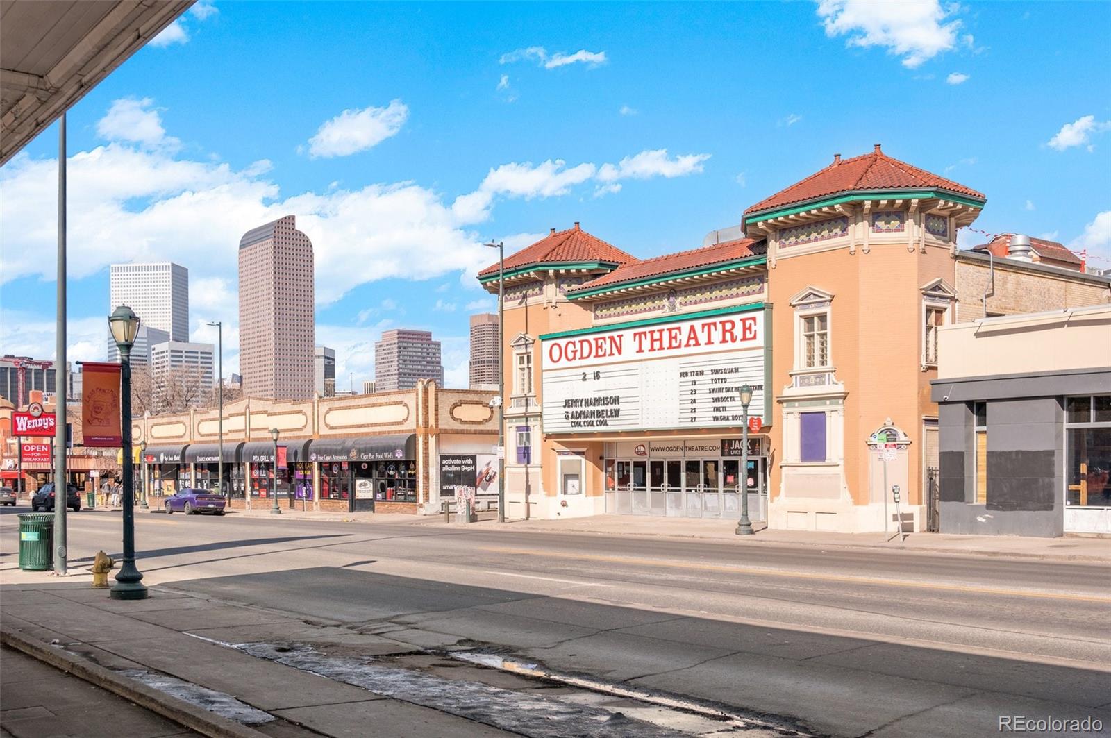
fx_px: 1110
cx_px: 556
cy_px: 369
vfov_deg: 36.8
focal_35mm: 36
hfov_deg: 53.2
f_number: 7.1
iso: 400
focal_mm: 36
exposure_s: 1/1600
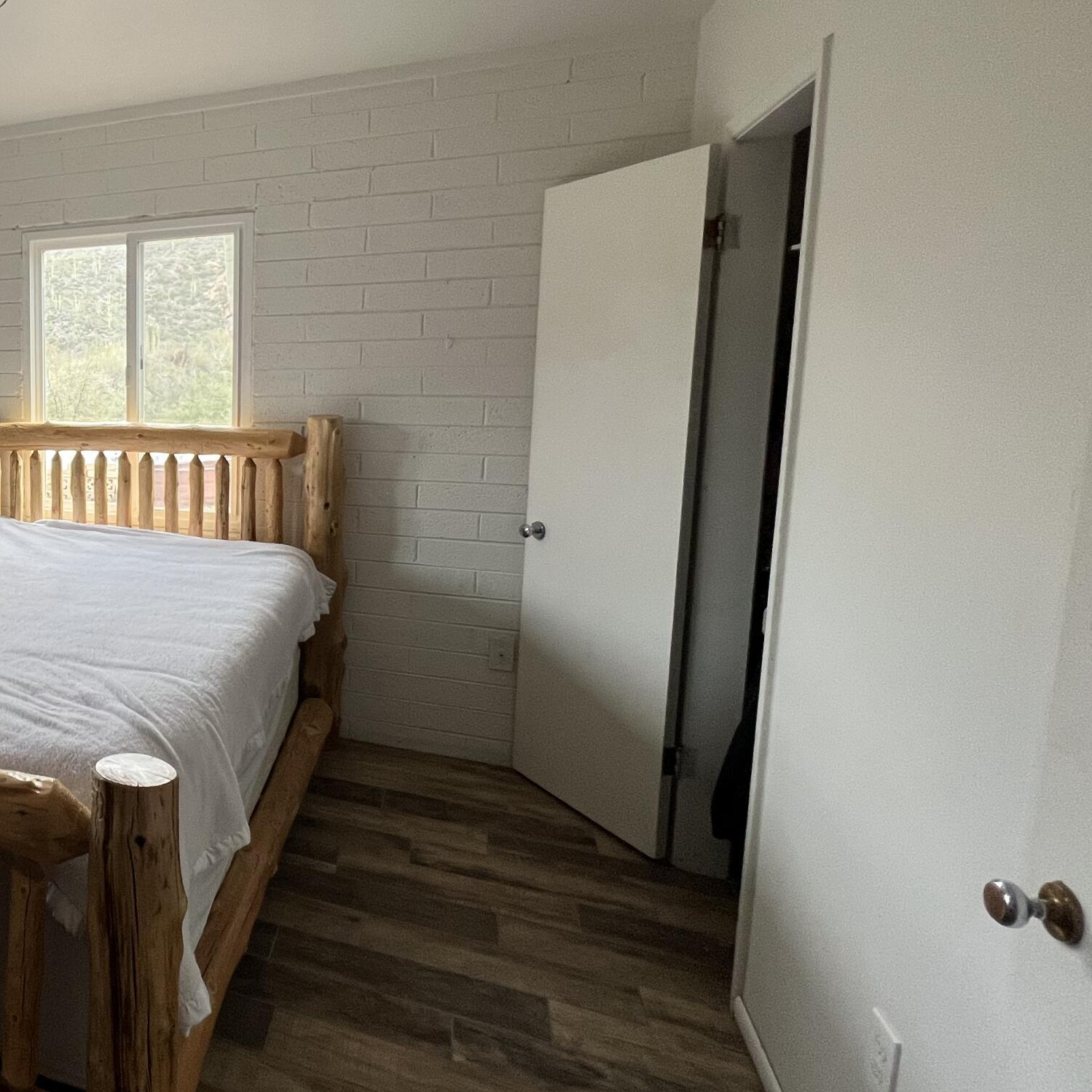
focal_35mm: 23
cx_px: 8
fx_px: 821
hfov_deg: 53.4
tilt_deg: -8.0
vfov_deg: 67.0
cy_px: 471
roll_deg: +1.2
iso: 100
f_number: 1.8
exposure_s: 1/99
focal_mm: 1.57
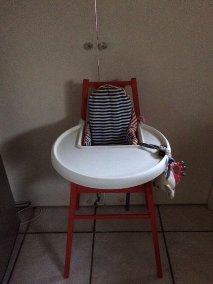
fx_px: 263
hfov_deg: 44.2
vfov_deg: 56.7
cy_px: 156
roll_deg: +3.1
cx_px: 109
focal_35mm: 32
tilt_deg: -33.4
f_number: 2.2
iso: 500
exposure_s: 1/17
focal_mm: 4.15
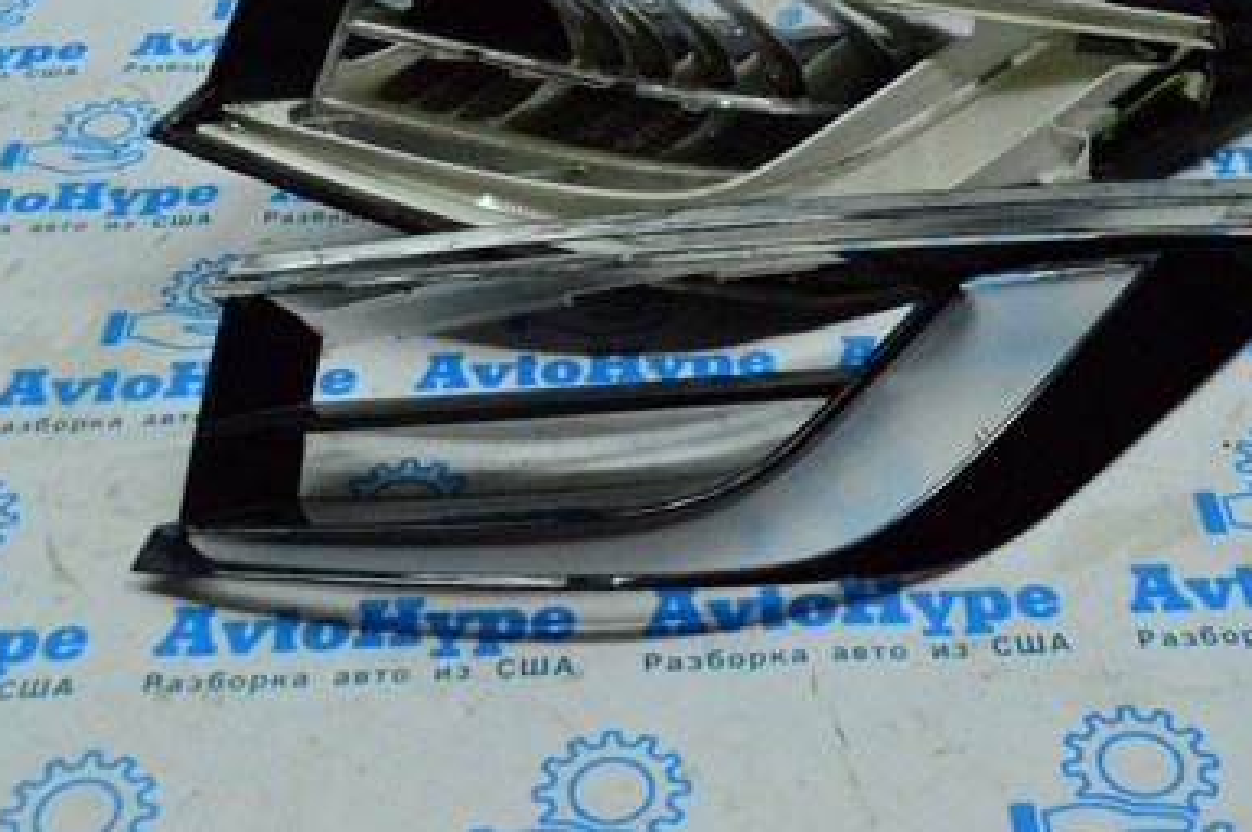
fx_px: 2084
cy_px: 194
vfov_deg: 22.3
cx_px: 688
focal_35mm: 60
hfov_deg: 33.4
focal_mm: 24
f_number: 6.3
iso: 6400
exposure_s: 1/800
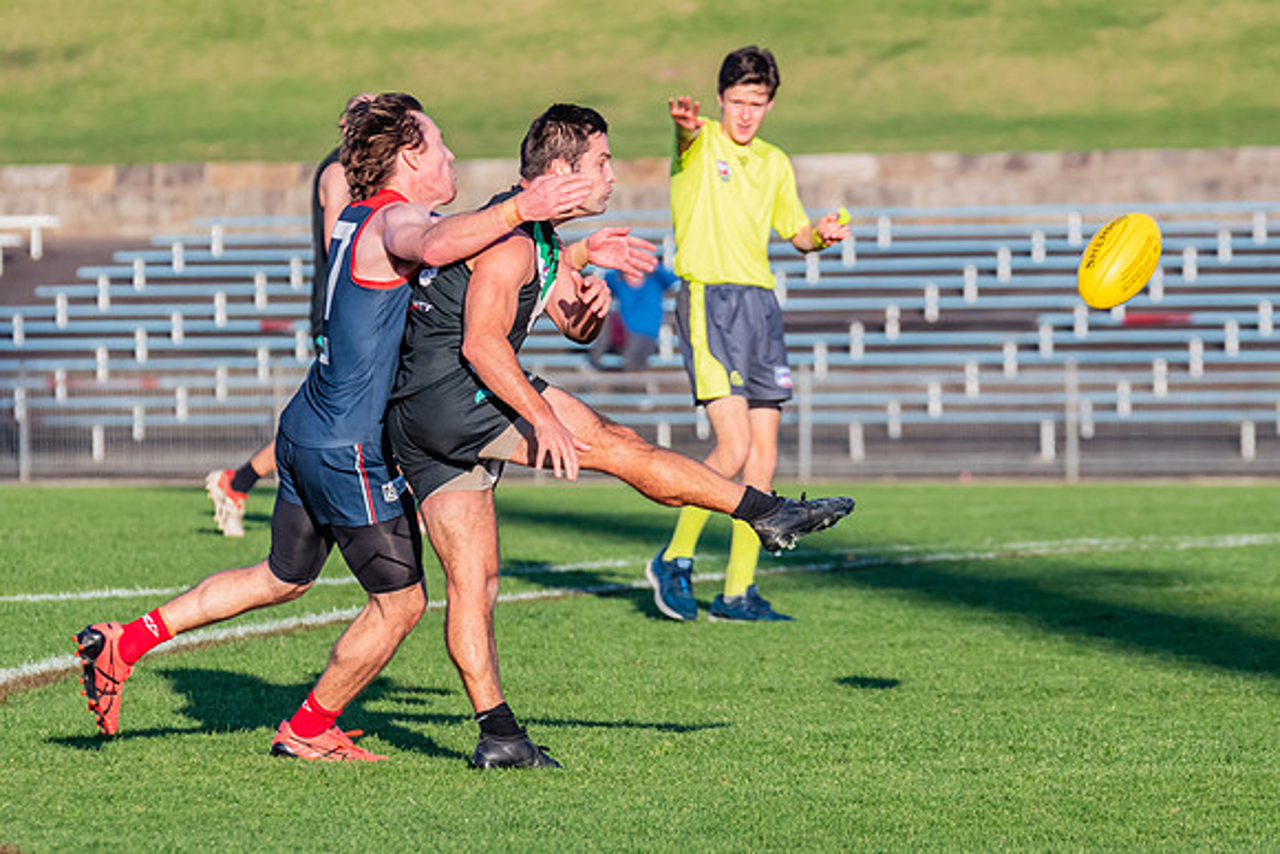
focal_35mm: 427
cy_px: 407
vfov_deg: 3.2
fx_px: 15192
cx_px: 676
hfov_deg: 4.8
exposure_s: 1/1600
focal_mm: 270
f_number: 8
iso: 800
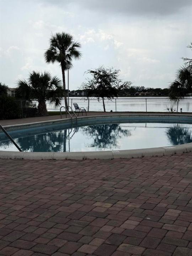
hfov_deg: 30.3
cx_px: 96
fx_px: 355
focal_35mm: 48
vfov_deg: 39.7
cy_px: 128
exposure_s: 1/2494
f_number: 1.78
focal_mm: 6.76
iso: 64
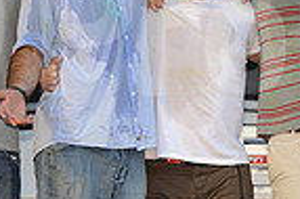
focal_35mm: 317
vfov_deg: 4.3
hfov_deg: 6.5
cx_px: 210
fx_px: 2639
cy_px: 24
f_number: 2.8
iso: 400
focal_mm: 78
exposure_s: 1/160
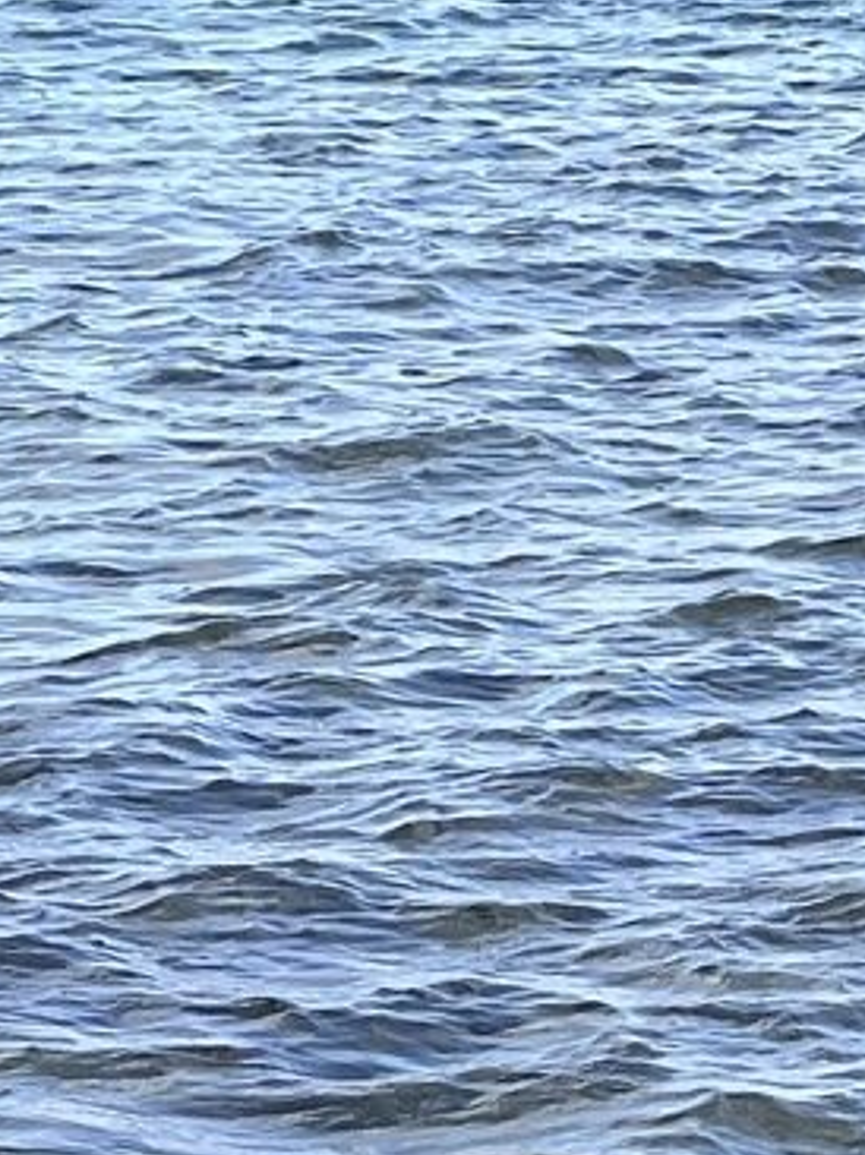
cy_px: 2616
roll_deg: -1.5
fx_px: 12642
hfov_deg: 3.9
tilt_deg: -16.6
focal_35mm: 379
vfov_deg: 5.1
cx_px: 1187
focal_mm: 9
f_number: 2.8
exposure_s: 1/198
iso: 32
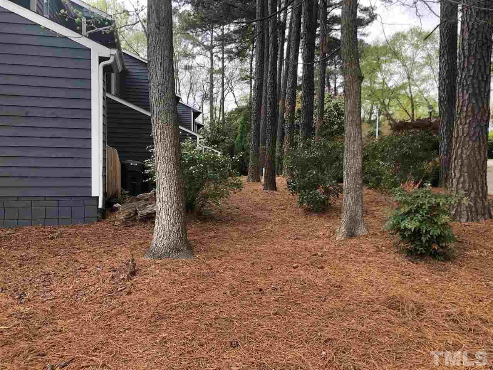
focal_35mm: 28
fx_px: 399
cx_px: 246
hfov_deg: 63.4
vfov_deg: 49.7
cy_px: 185
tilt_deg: -3.1
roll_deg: -0.6
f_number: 1.8
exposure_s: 1/237
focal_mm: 3.99
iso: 20
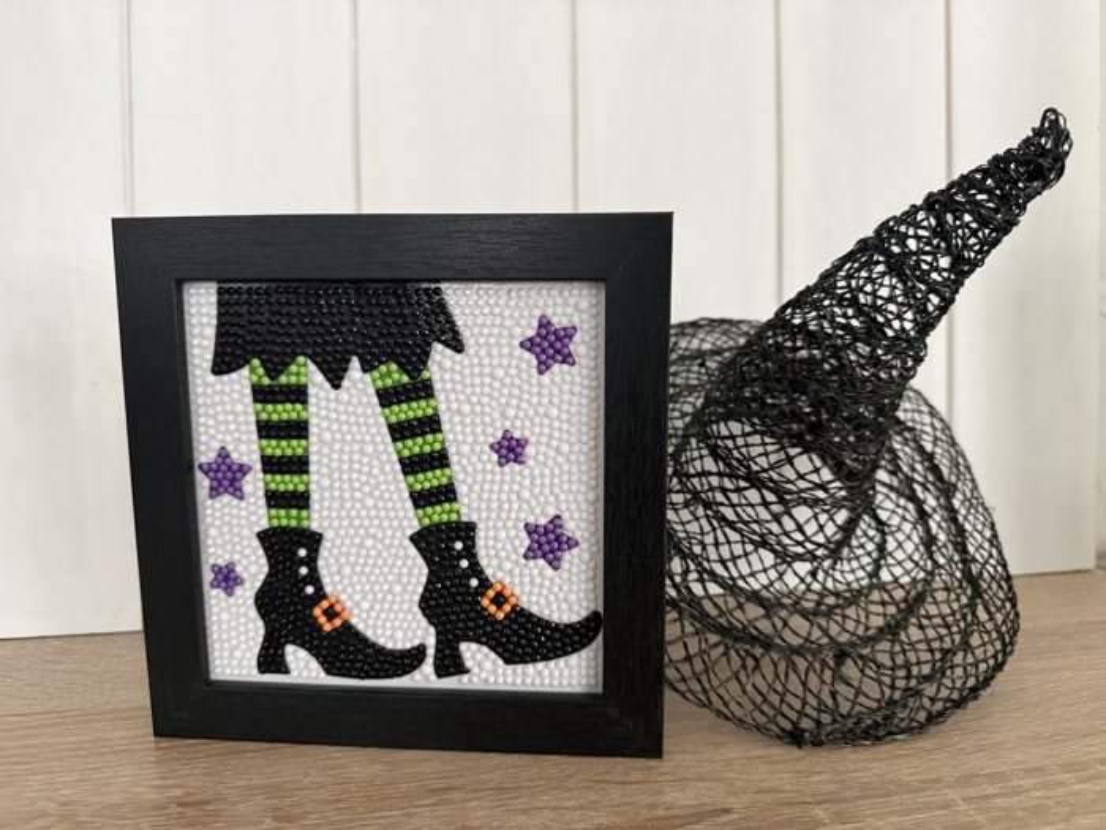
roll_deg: +0.0
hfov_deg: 71.6
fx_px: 767
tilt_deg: -6.8
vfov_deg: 56.8
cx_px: 553
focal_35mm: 24
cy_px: 415
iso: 500
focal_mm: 6.76
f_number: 1.78
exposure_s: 1/60
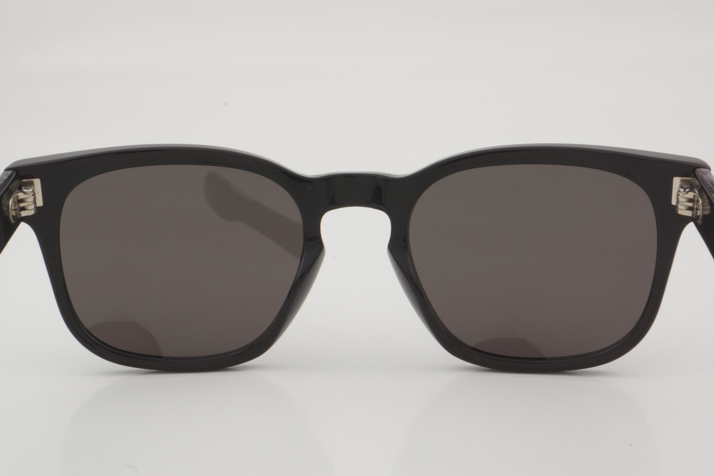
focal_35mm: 75
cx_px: 357
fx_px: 1487
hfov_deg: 27.0
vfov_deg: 18.2
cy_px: 238
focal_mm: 50
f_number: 32
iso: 100
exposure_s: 1/3
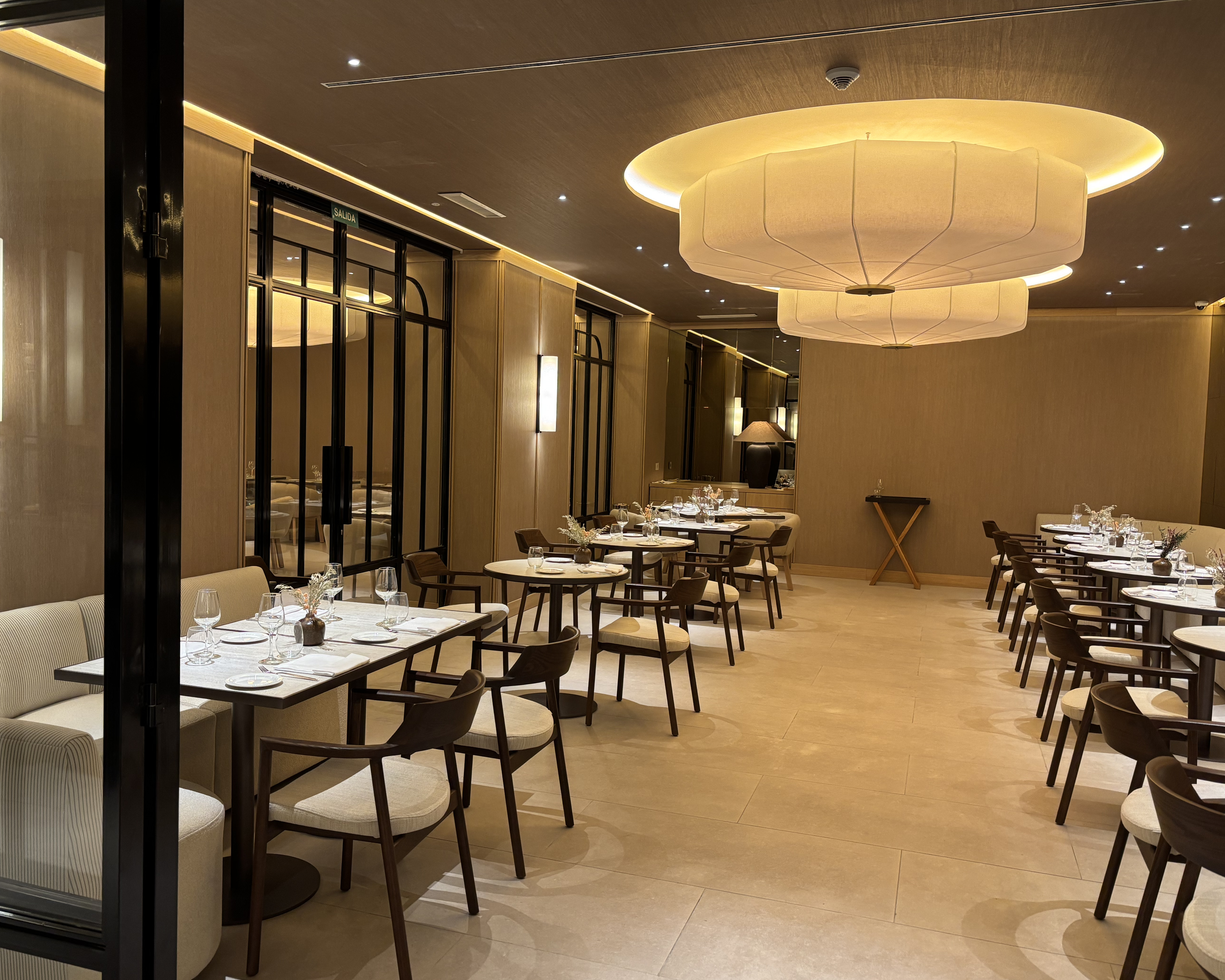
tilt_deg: -2.6
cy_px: 486
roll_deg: -1.8
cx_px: 563
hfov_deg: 62.1
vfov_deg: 51.5
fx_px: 1015
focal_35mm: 28
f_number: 1.6
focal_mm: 5.96
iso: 160
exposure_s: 1/50
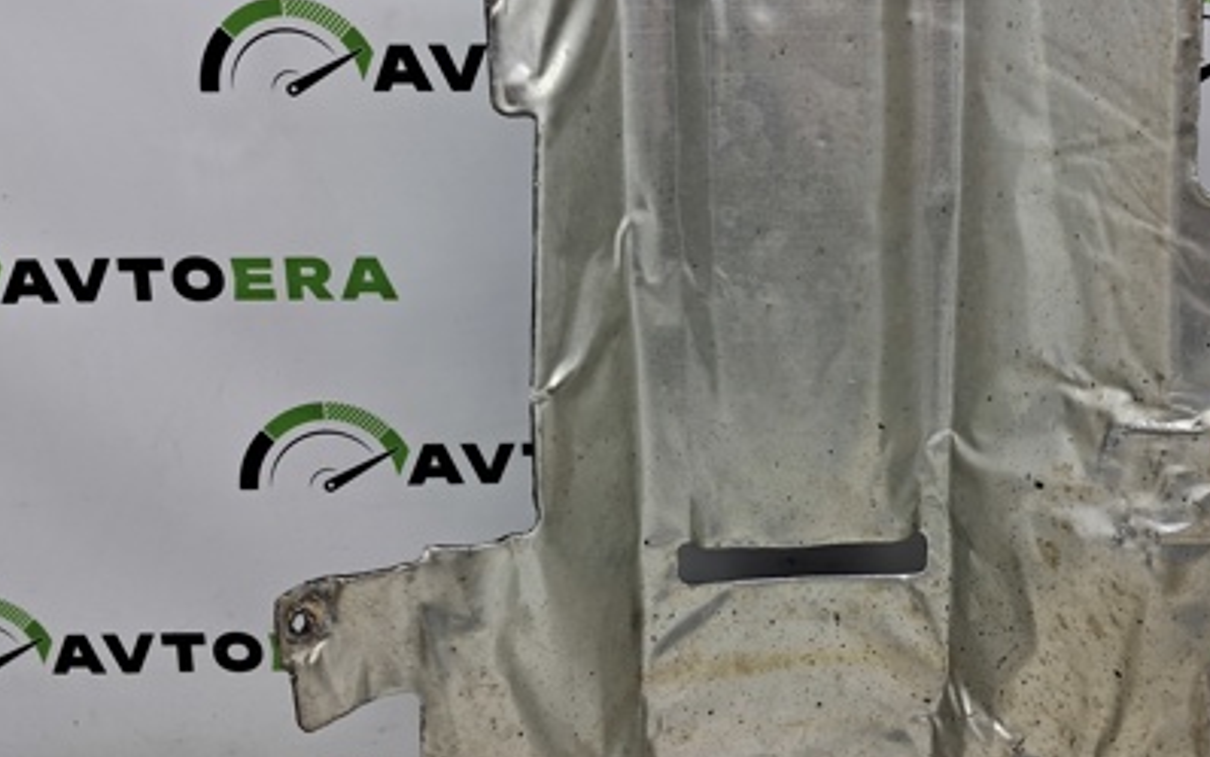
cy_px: 330
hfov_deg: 43.1
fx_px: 1517
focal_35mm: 46
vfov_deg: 28.0
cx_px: 766
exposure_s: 1/100
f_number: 1.8
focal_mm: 4
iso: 50
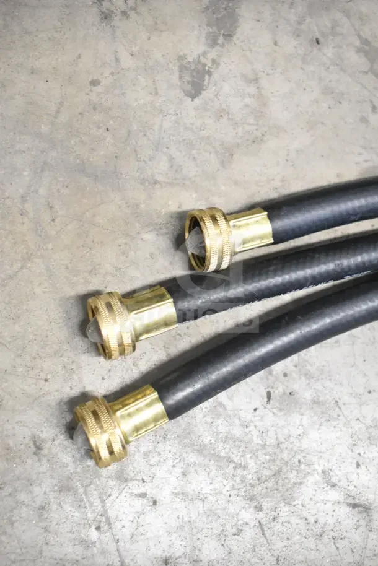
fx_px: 755
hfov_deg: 28.1
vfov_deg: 41.1
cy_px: 283
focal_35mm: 48
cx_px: 189
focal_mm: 32
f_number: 4.5
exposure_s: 1/50
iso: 5000
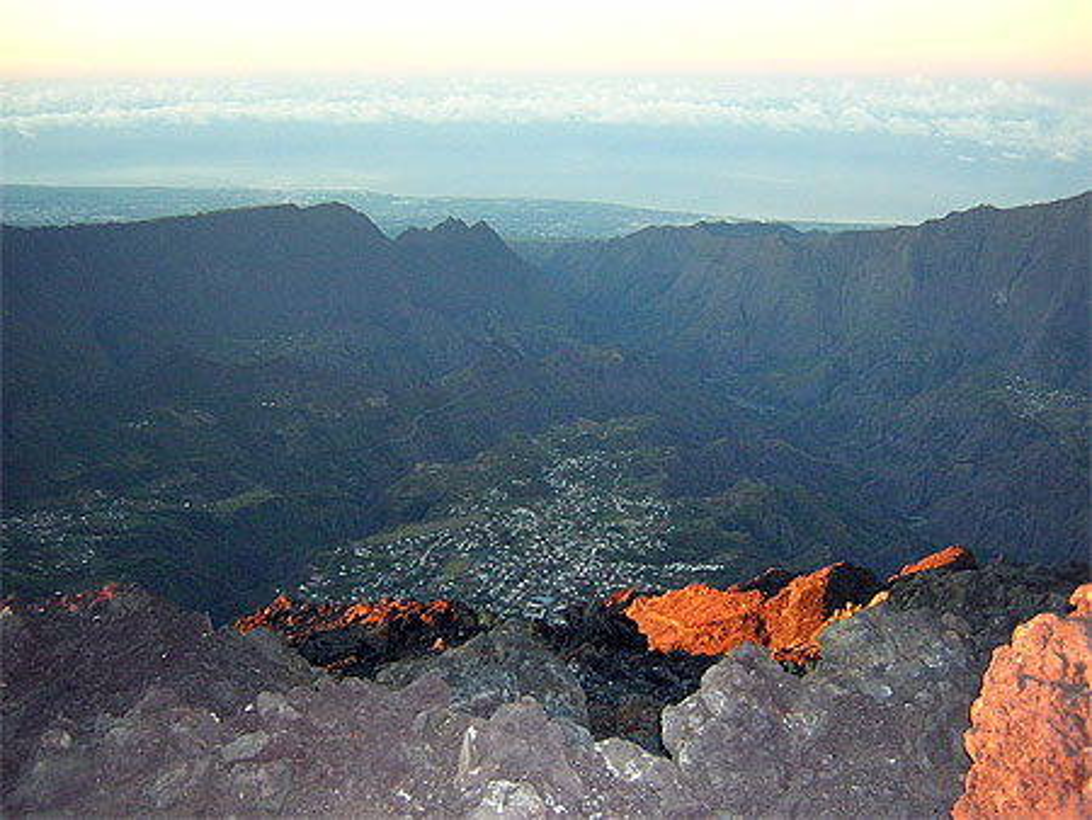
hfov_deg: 51.3
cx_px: 546
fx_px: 1136
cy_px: 410
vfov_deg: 39.7
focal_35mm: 36
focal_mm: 4.7
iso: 370
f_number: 2.6
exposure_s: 1/60.1
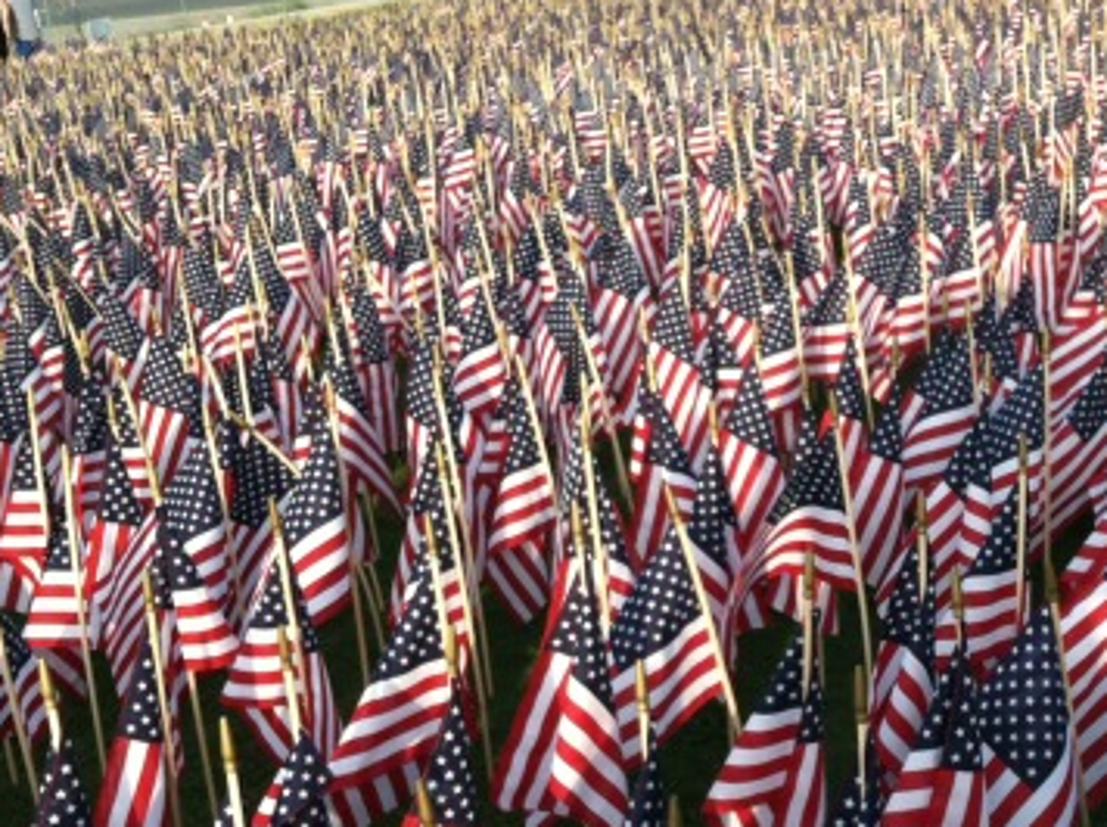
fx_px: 2012
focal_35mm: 63
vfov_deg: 23.0
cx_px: 905
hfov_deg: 30.0
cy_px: 600
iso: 80
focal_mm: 3.85
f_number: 2.8
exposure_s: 1/280
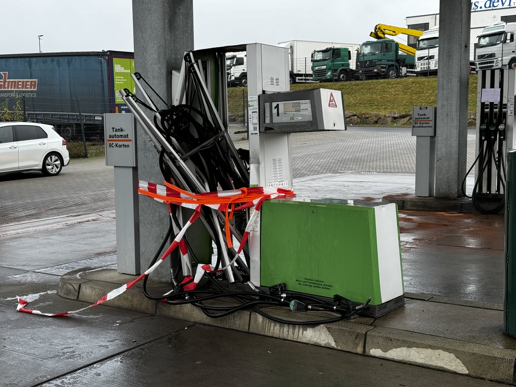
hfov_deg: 39.7
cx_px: 258
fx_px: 716
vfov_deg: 30.3
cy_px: 194
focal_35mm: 48
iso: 100
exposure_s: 1/116
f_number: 1.78
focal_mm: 6.76
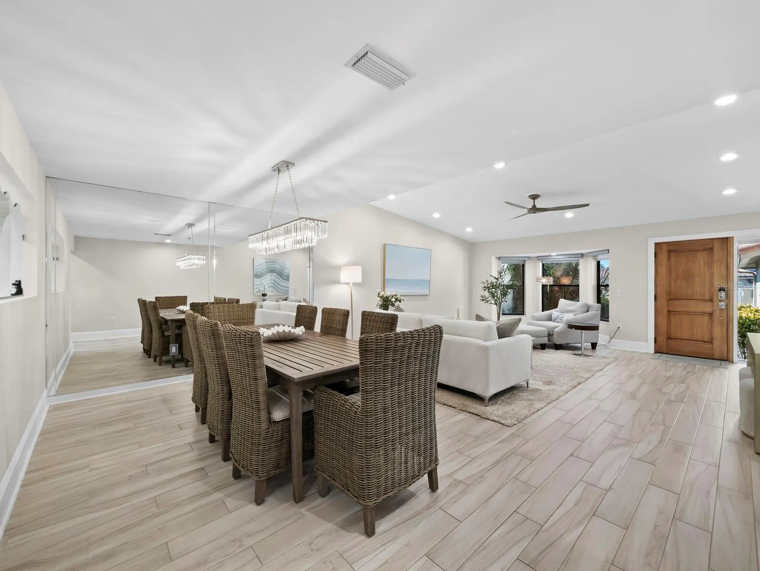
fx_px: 308
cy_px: 286
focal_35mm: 14
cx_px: 380
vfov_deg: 85.7
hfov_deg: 102.0
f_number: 7.1
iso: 400
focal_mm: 7
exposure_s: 1/4
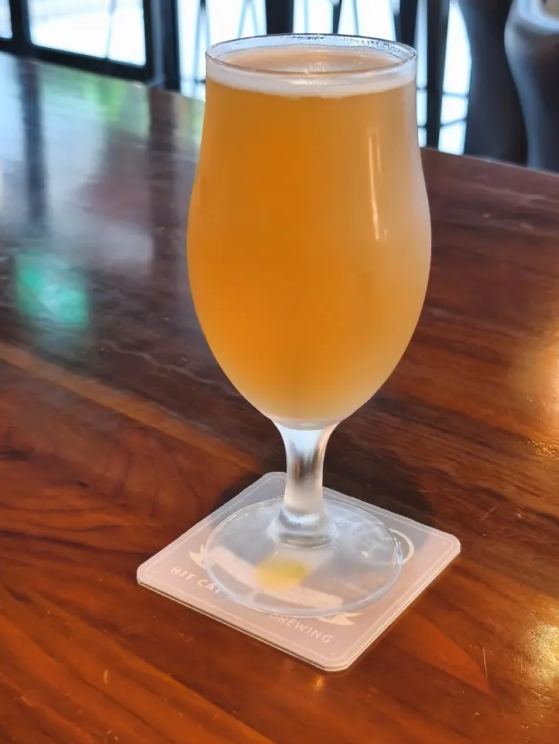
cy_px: 362
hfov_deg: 28.6
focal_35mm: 51
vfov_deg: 37.5
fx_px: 1098
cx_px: 296
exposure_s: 1/60
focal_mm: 6.18
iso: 1000
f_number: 1.65
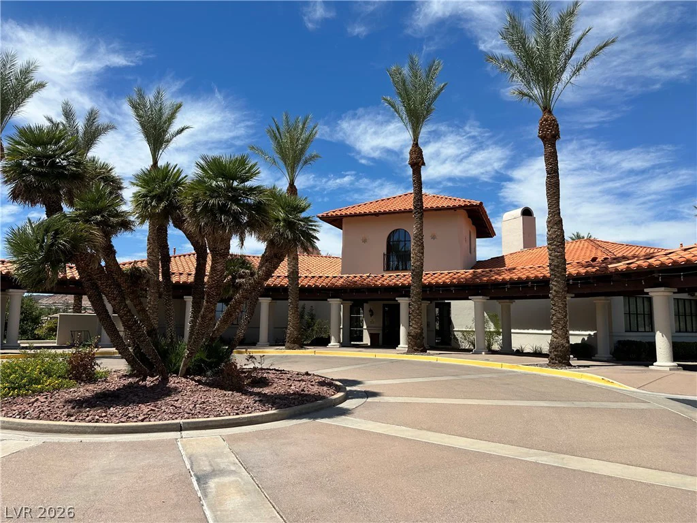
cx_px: 348
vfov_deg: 56.8
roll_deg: +0.8
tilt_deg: +6.6
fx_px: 483
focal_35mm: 24
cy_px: 262
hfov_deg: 71.6
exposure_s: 1/6623
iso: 80
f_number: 1.78
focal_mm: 6.86
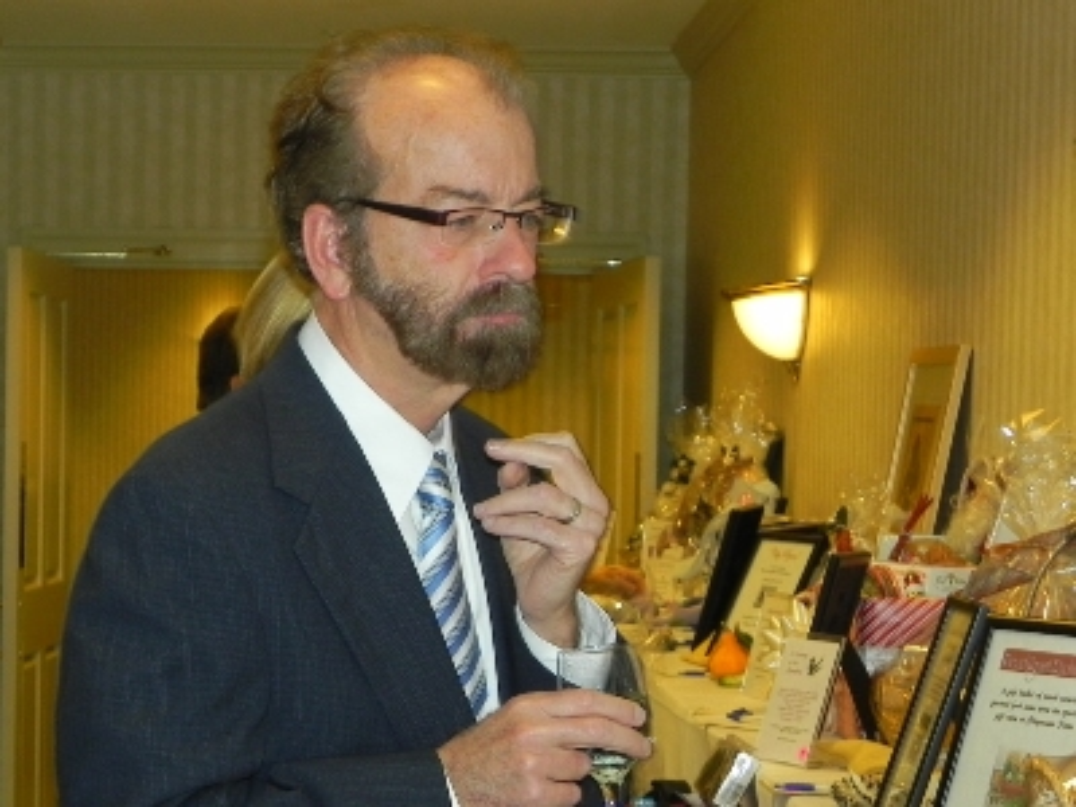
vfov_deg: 22.3
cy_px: 404
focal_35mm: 66
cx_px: 538
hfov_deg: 29.4
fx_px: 2052
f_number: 3.5
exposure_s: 1/30
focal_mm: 11.8
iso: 200
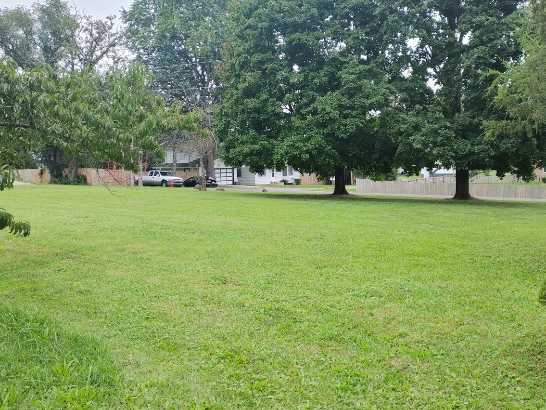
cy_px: 236
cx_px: 284
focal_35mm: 33
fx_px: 520
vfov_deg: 42.8
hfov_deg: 55.3
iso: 50
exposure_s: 1/323
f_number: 1.8
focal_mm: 5.58
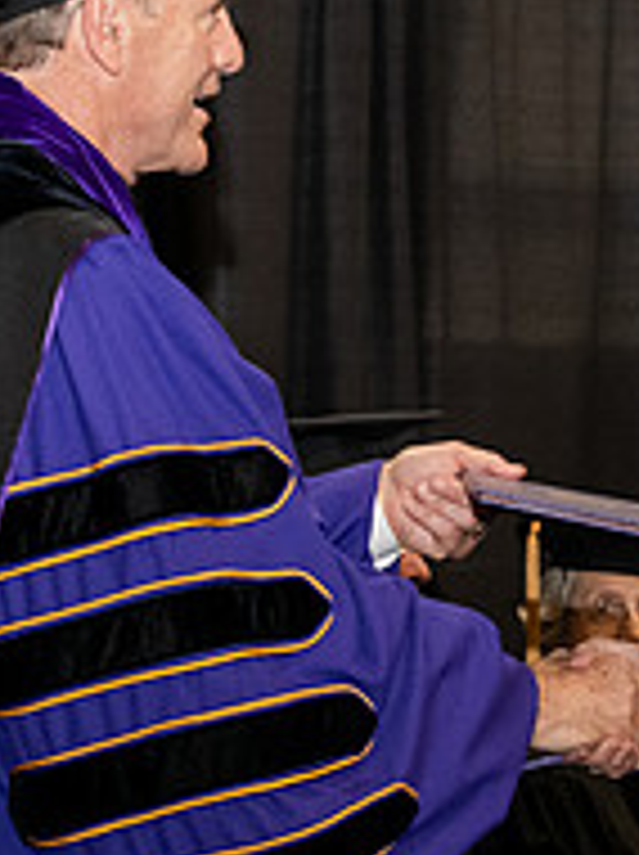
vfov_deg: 9.6
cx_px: 752
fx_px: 5082
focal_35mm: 206
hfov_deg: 7.1
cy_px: 452
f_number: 5.6
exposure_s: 1/200
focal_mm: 70
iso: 2500
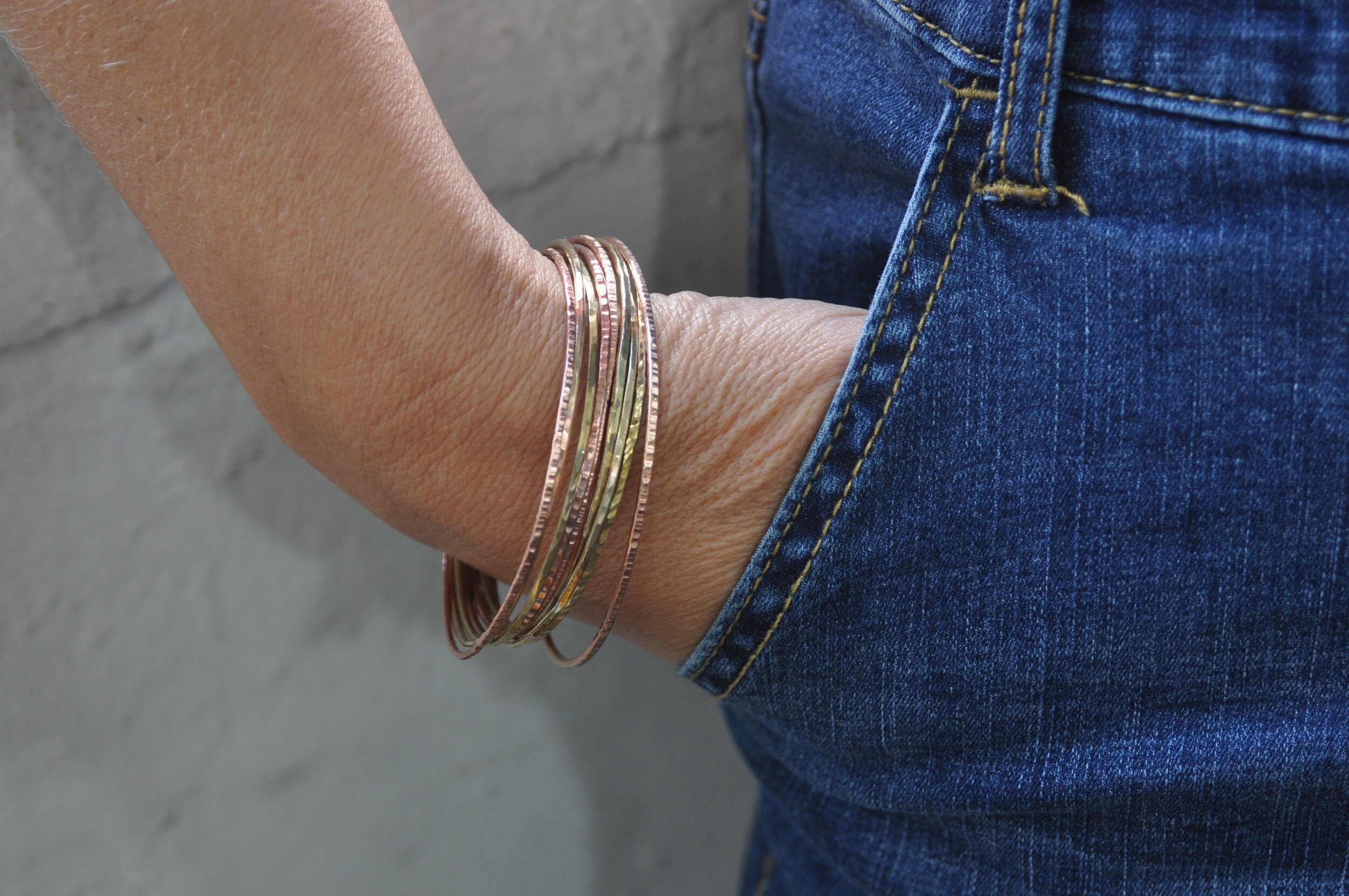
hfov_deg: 26.0
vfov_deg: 17.4
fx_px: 2919
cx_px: 674
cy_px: 448
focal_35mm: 78
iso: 400
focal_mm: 52
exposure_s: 1/60
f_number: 5.6
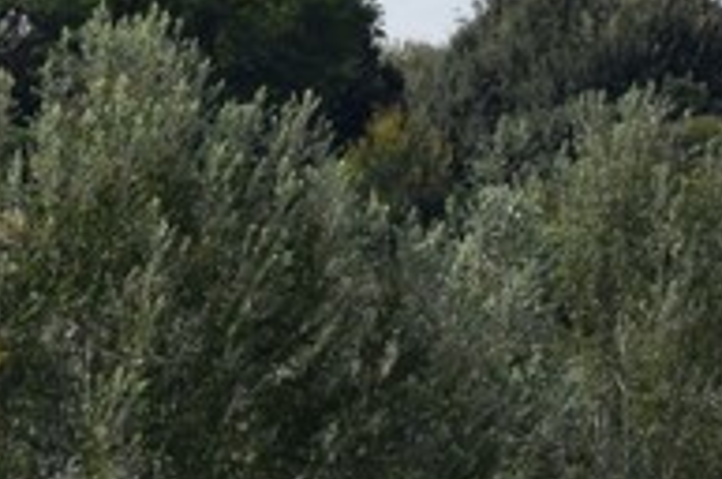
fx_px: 11212
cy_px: 122
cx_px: 1223
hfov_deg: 3.7
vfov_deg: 2.4
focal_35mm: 560
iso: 200
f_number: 10
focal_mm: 90
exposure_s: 1/400
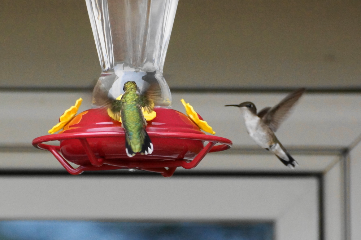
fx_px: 3759
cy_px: 120
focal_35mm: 375
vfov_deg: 3.7
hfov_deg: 5.5
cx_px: 180
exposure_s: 1/400
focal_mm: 250
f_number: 6.3
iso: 1250
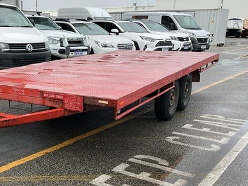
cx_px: 44
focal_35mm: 48
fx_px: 344
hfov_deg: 38.0
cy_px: 117
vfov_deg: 30.1
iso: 16
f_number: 1.8
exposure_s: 1/556
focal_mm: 3
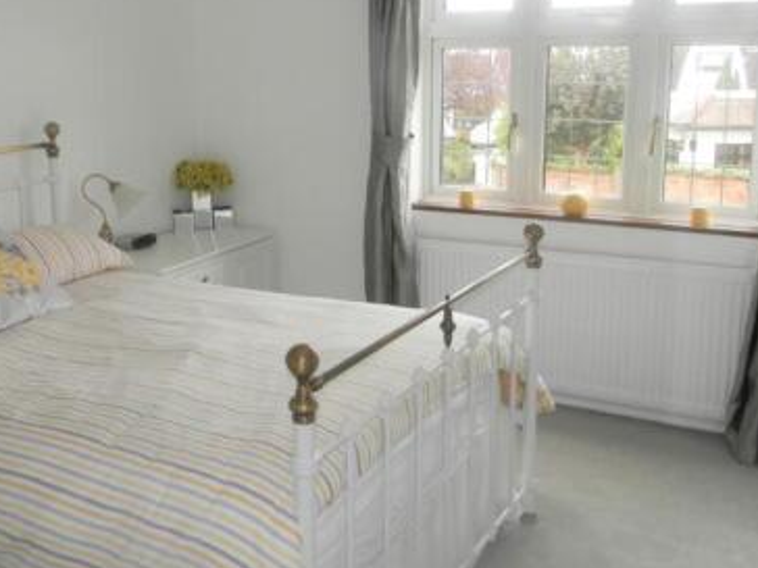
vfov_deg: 35.7
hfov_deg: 46.5
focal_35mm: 40
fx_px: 876
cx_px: 297
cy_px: 207
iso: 80
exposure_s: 1/30
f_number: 3.1
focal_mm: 4.5
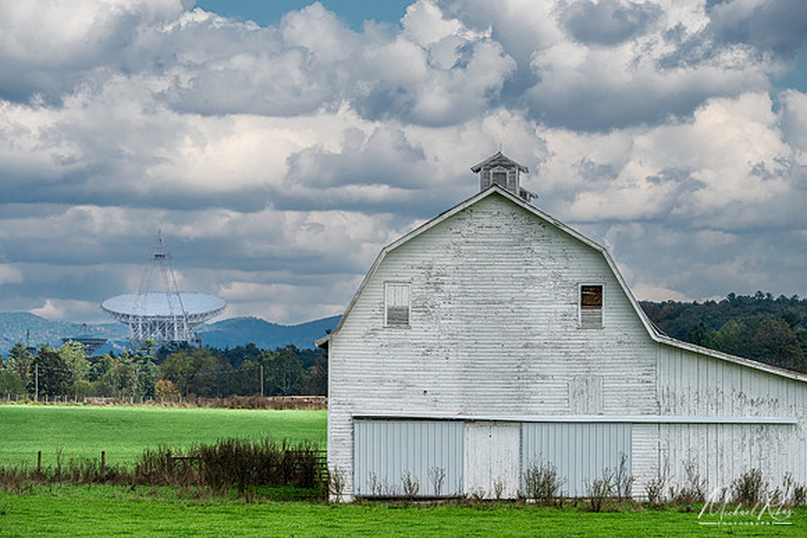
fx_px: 5157
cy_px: 269
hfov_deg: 8.9
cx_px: 404
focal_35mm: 230
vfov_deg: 6.0
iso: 320
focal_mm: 230
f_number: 11
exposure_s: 1/640
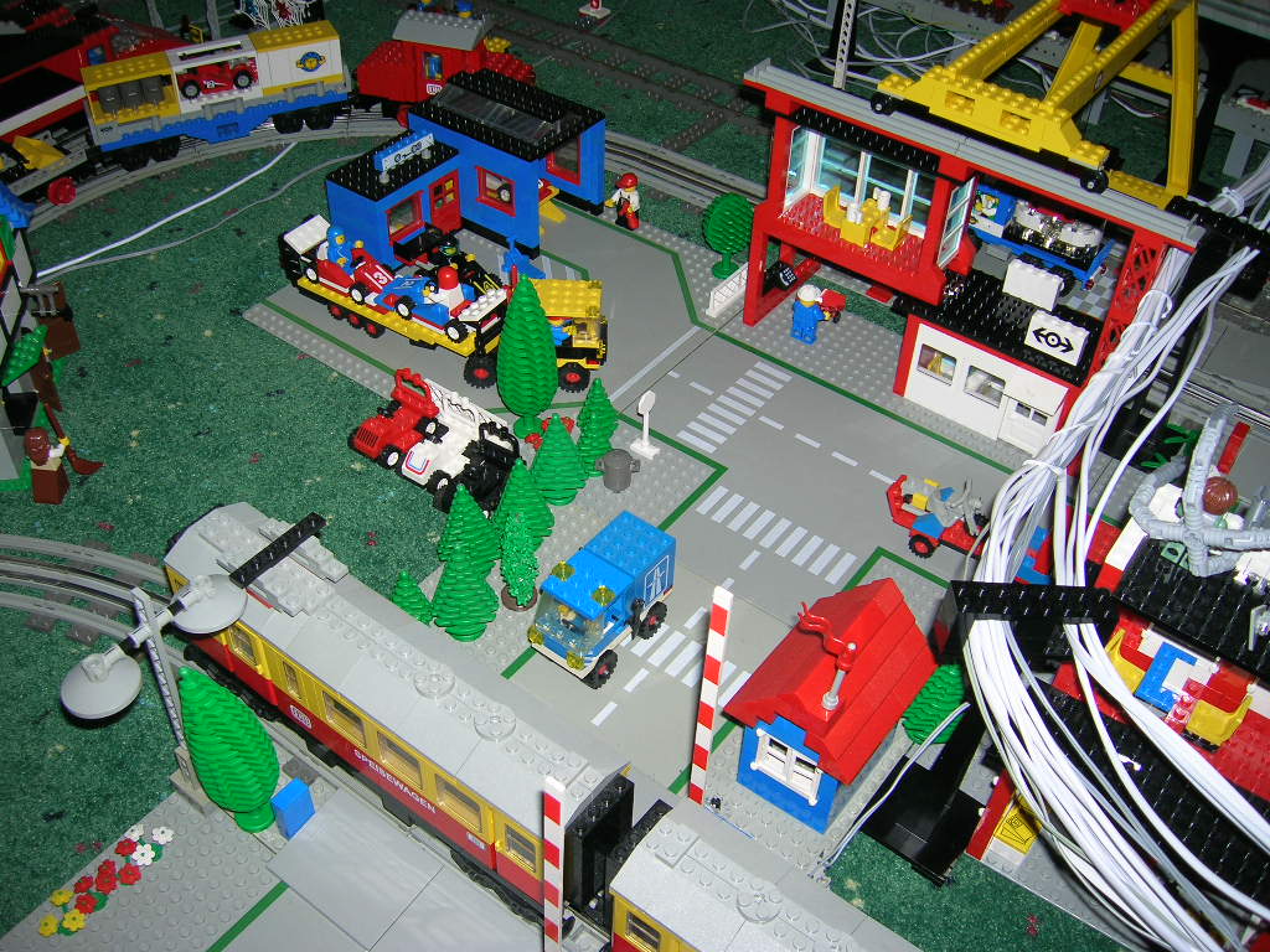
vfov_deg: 41.8
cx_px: 635
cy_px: 476
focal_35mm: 34
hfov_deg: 54.0
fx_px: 1247
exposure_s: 1/60.1
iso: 50
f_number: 2.9
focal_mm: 5.7
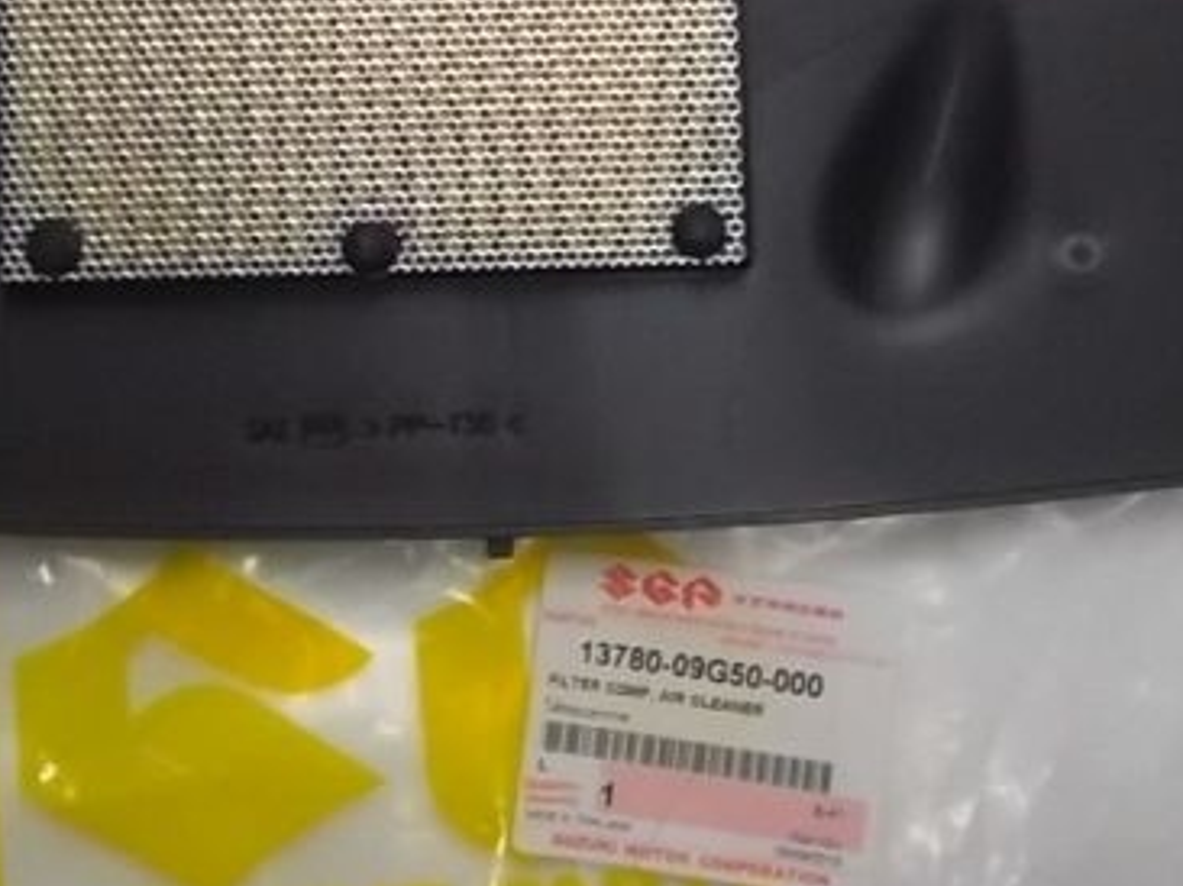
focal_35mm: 86
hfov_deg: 22.7
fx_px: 2937
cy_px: -19
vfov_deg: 16.7
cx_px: 465
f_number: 4
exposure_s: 1/15
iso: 434
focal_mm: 6.6
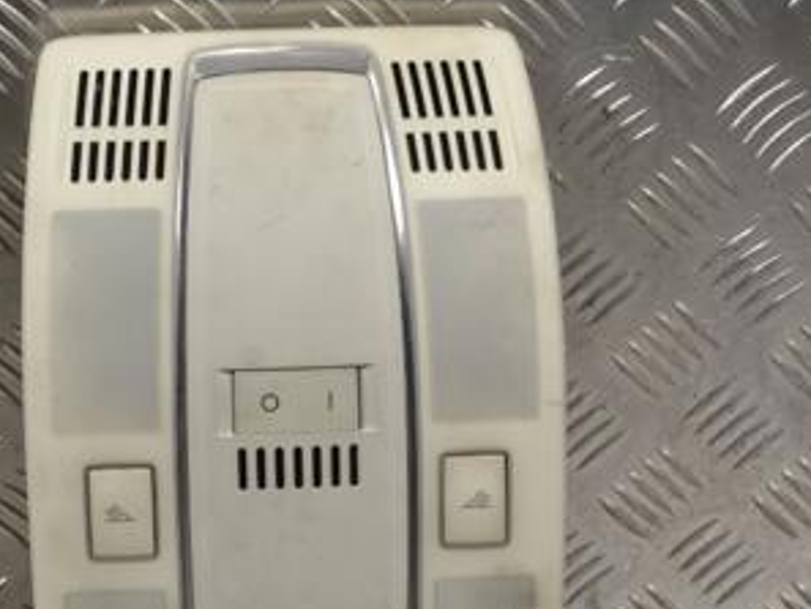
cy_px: 516
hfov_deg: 19.2
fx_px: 2390
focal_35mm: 102
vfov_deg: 14.4
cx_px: 268
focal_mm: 35
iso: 400
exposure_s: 1/125
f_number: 5.6
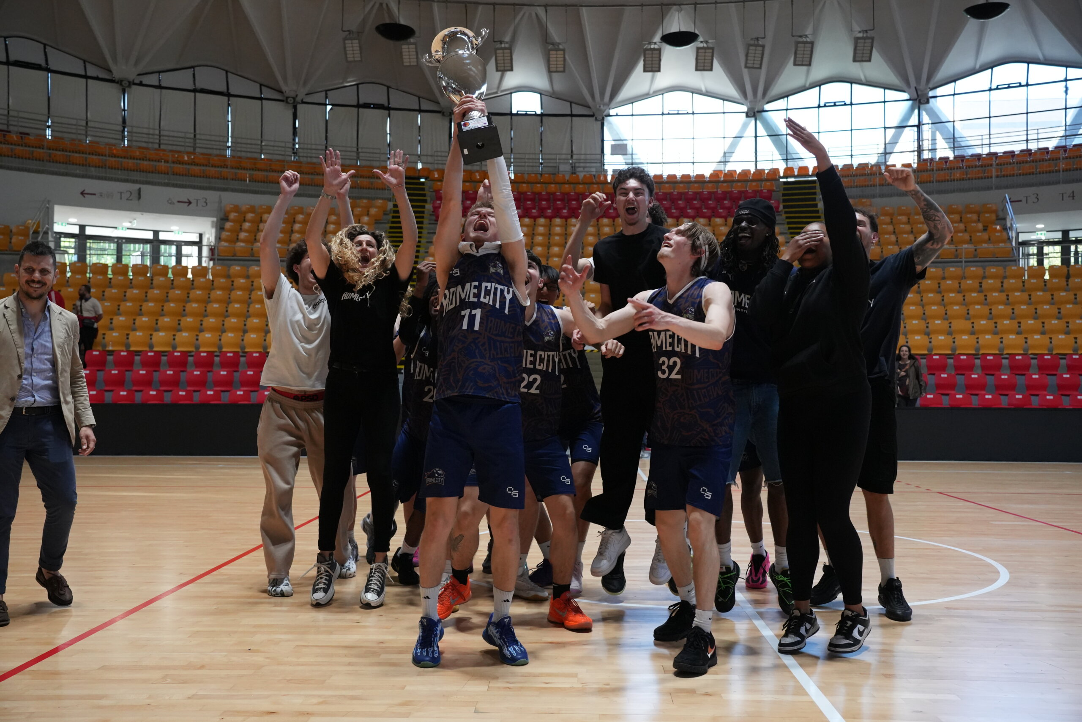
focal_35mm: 36
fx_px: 1082
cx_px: 541
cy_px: 361
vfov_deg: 36.9
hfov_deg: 53.1
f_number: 4.5
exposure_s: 1/1000
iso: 5000
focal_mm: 36
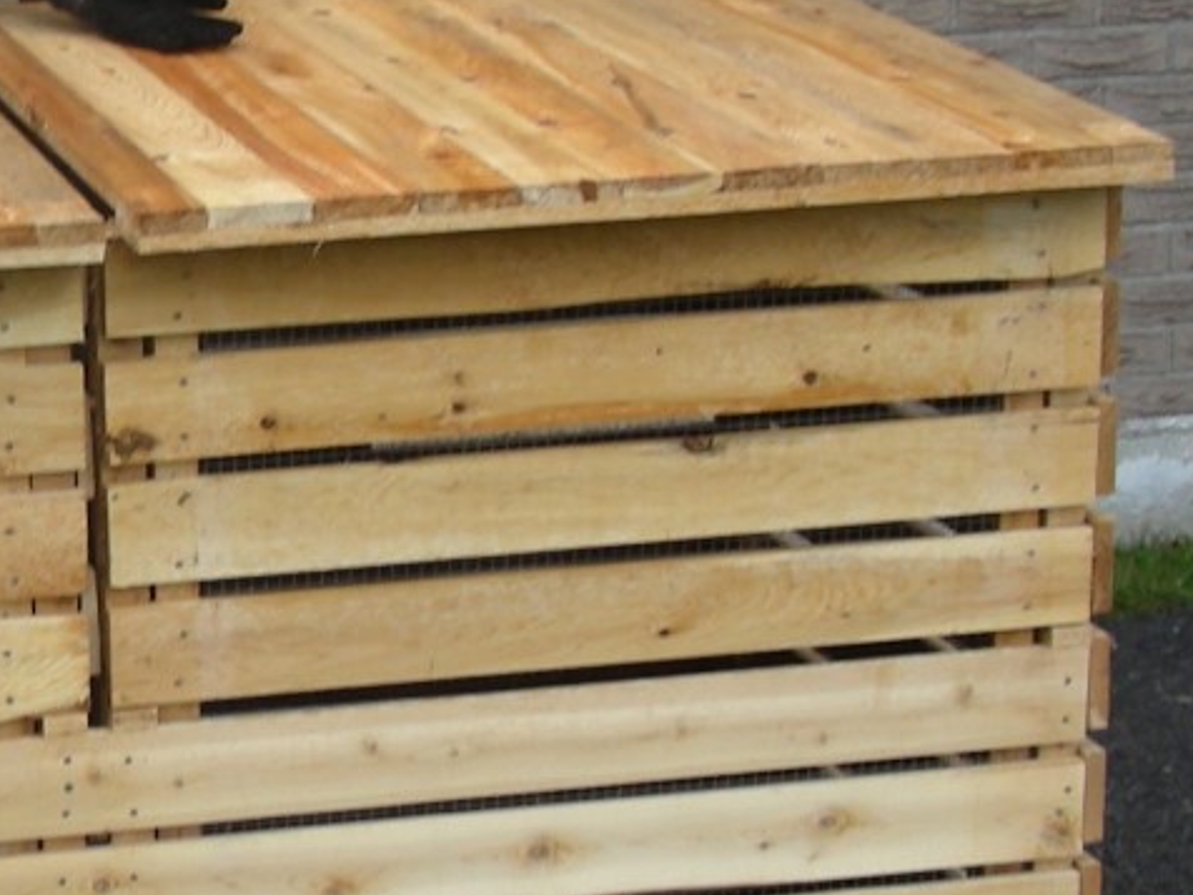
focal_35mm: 115
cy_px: 359
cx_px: -303
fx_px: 3963
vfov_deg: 12.9
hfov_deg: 16.3
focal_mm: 6.3
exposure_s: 1/90.2
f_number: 3.5
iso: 50
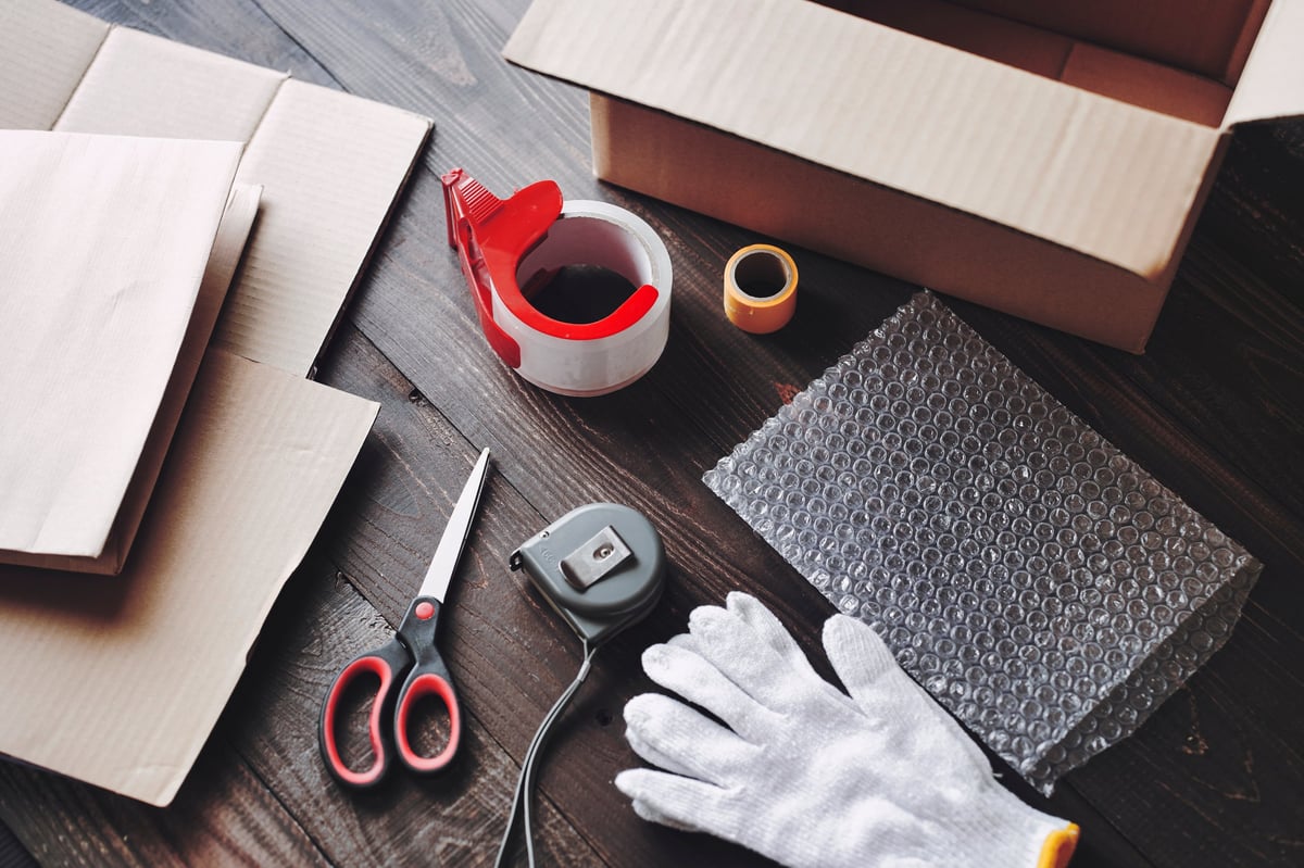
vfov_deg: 22.2
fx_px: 2209
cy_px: 434
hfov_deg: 32.9
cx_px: 652
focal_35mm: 61
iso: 160
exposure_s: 1/80
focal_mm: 61
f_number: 2.8
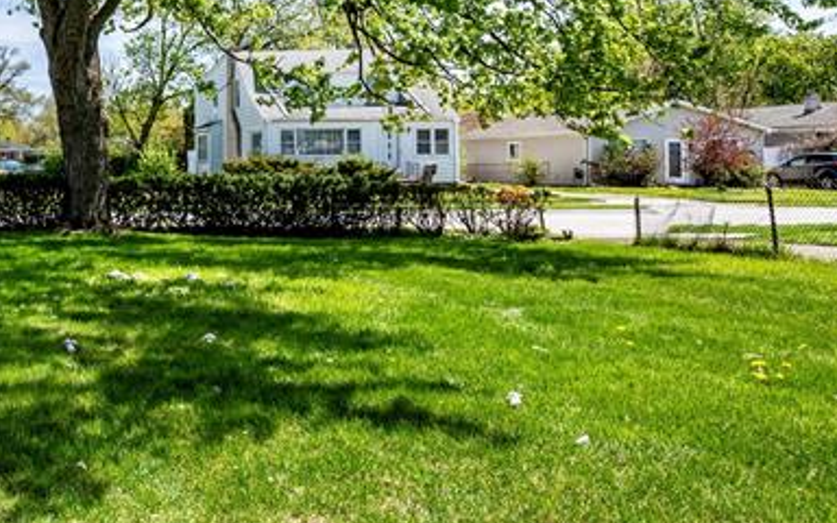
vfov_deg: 33.1
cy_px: 150
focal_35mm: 38
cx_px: -74
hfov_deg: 41.5
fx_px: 867
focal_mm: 14
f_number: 9
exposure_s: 1/400
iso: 200
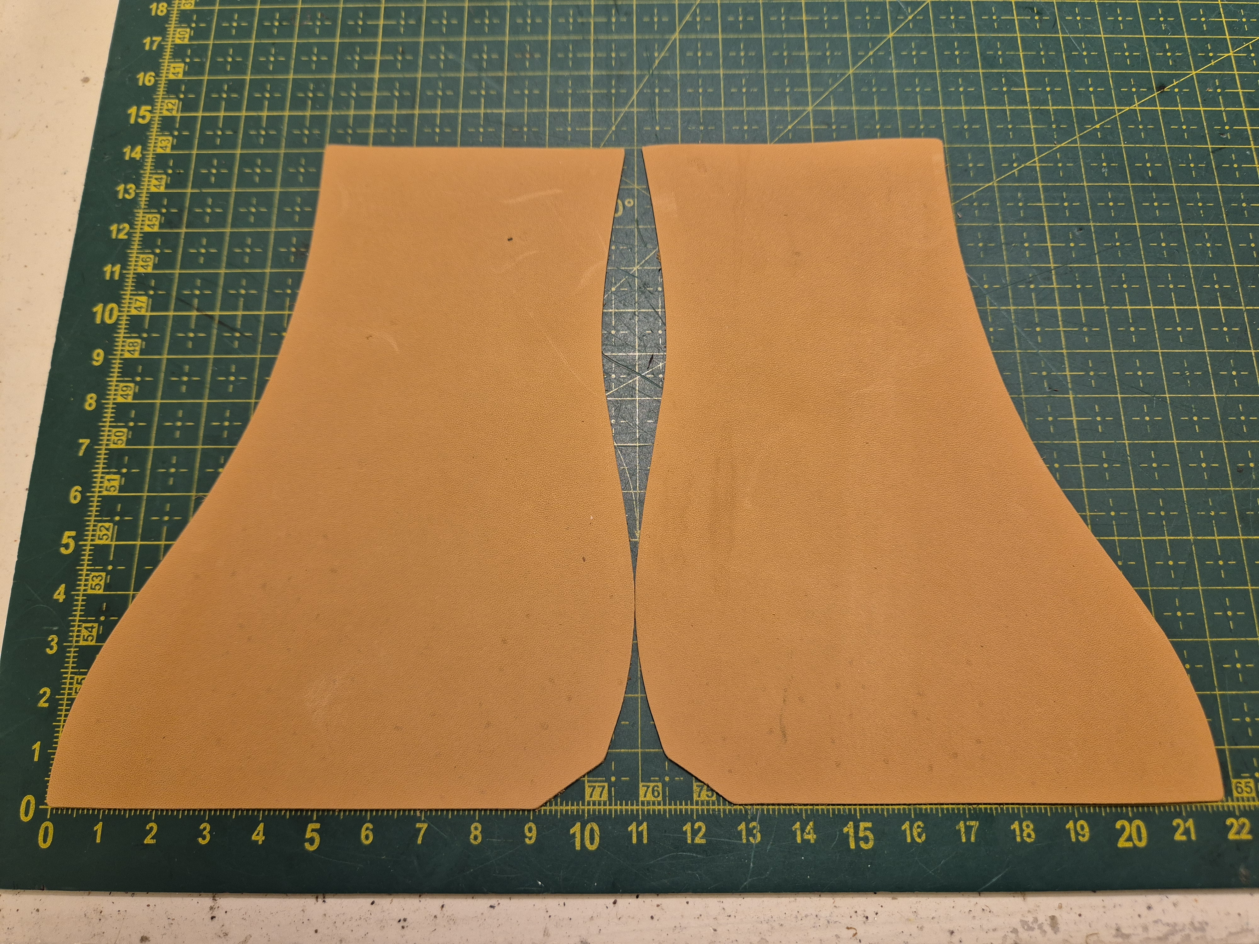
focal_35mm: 23
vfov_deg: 58.9
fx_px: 837
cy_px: 472
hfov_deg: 73.9
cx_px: 630
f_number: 1.8
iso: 100
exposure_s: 1/100
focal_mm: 5.4
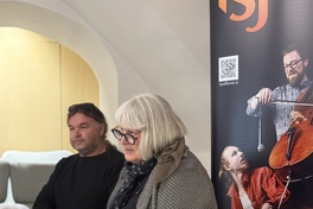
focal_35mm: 68
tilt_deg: +0.6
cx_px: 158
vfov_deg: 19.9
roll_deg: +0.0
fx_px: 591
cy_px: 151
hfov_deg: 29.7
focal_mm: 6.76
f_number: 1.78
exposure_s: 1/33
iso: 320
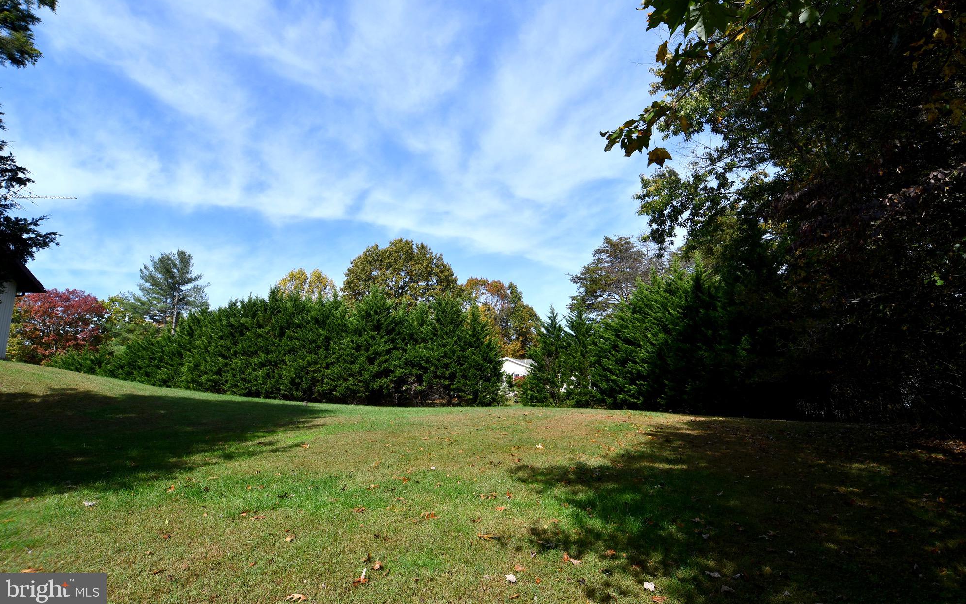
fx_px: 500
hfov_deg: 88.0
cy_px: 275
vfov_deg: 62.1
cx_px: 498
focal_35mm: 19
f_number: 9
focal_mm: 12
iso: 100
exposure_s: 1/320
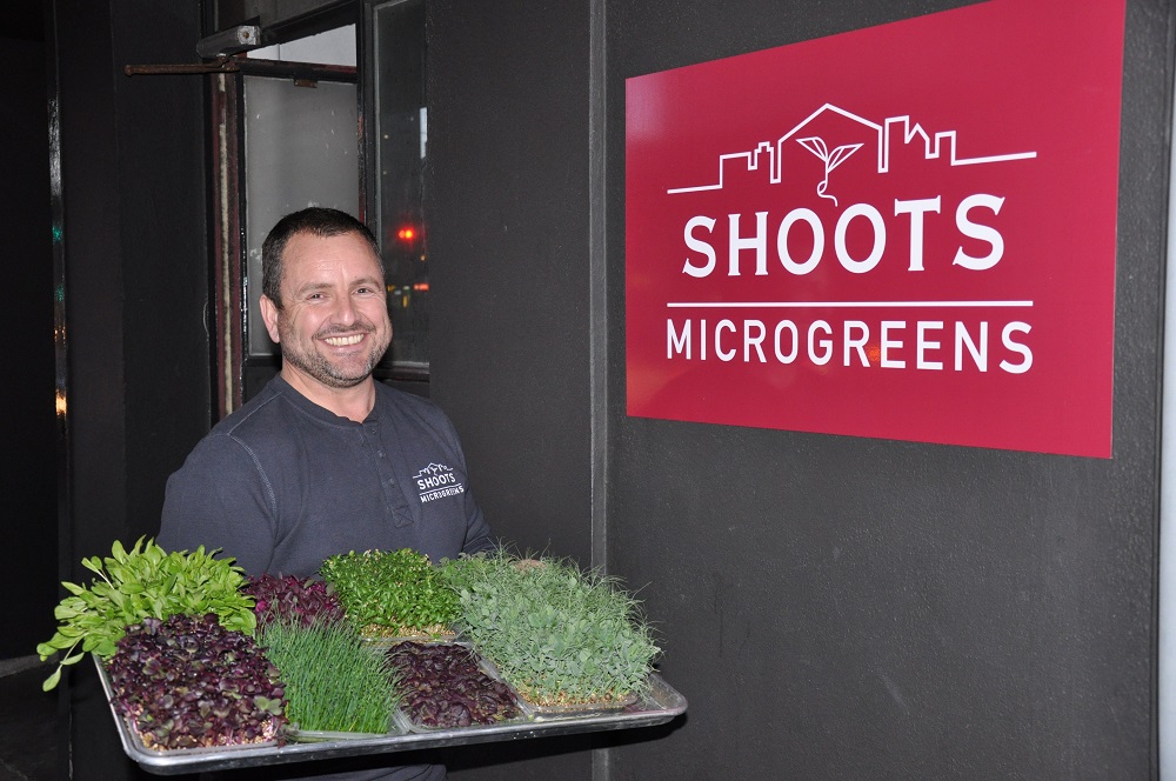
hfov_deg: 46.5
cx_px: 588
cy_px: 390
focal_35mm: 42
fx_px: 1370
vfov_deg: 31.8
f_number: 4
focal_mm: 28
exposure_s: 1/60
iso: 800
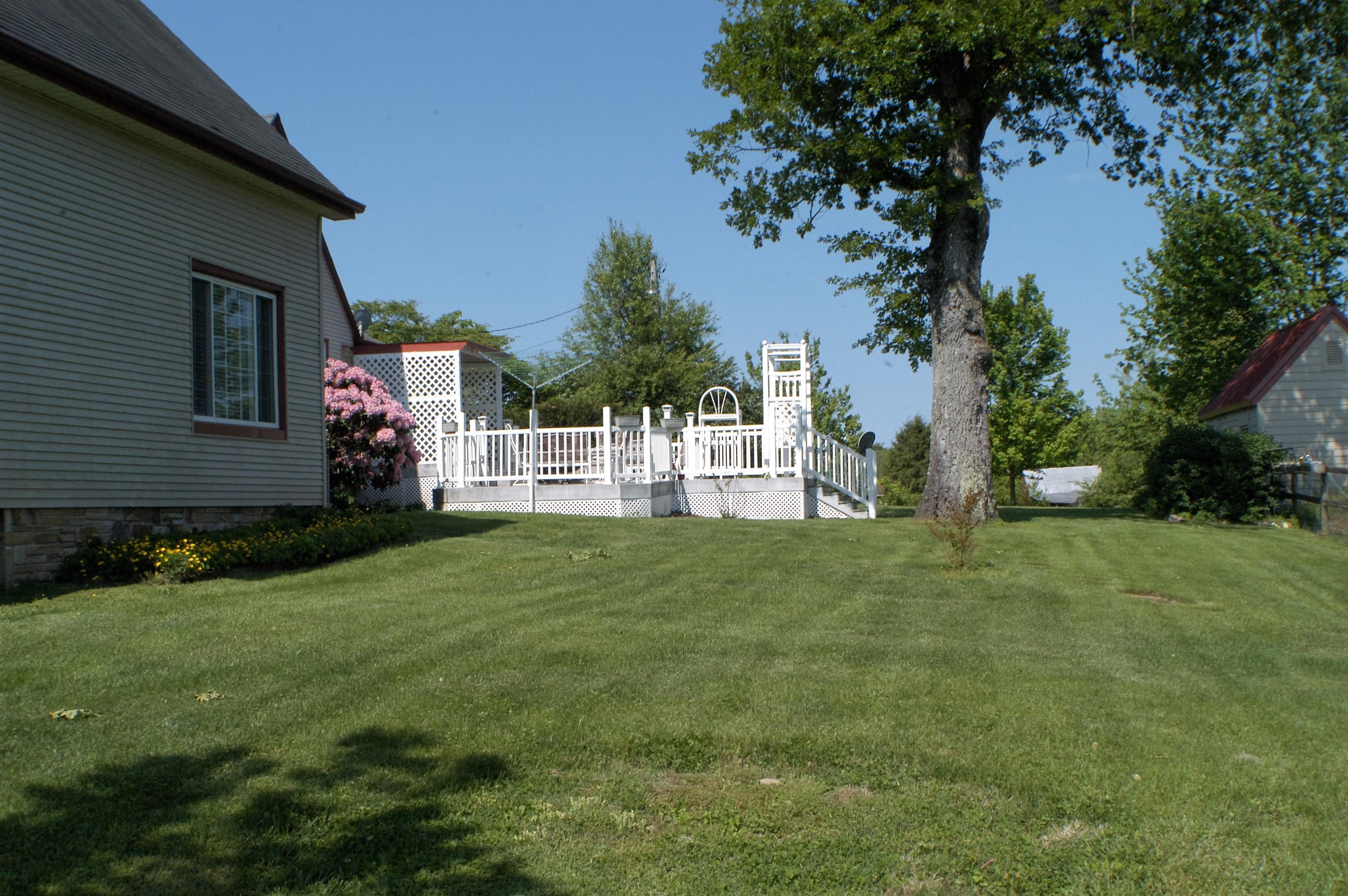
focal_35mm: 46
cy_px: 448
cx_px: 674
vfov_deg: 28.9
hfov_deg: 42.4
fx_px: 1740
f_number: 13
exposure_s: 1/500
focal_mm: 31
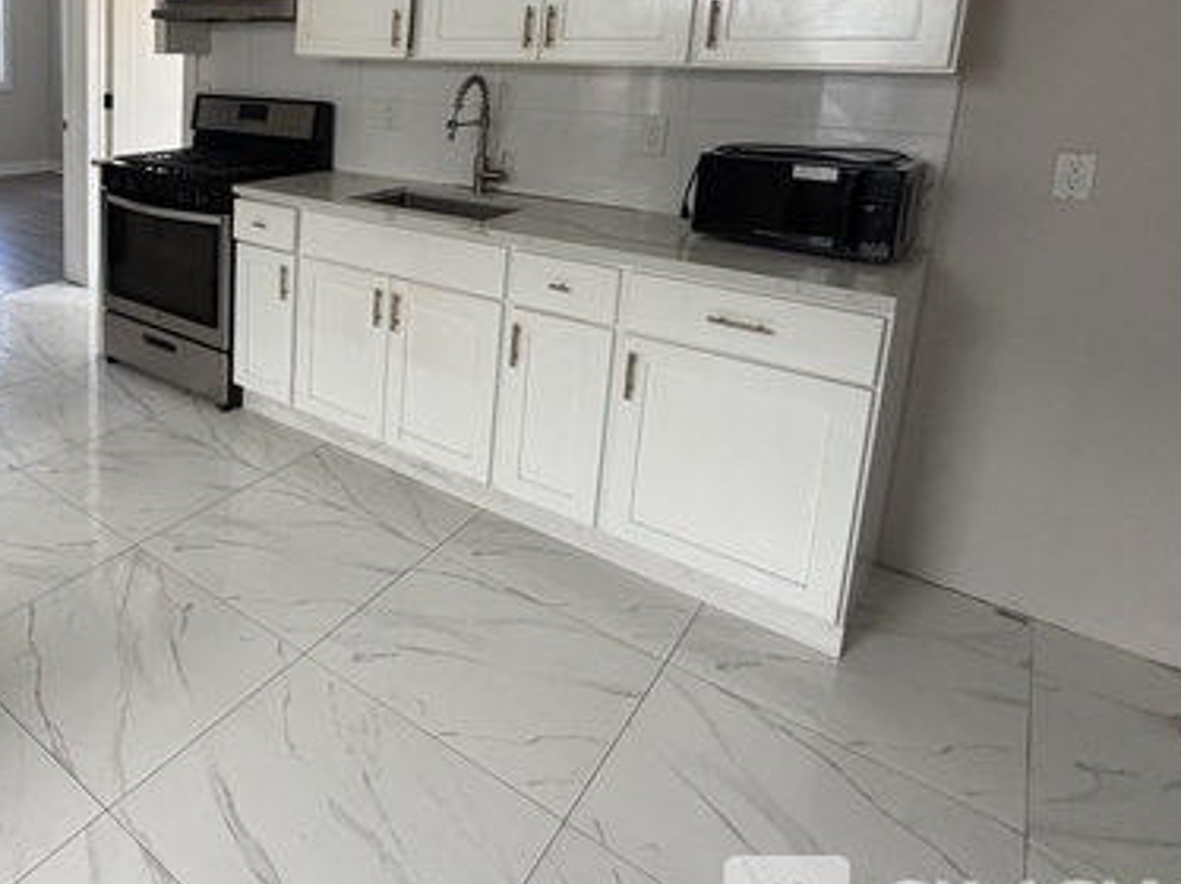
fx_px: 852
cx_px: 182
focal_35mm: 25
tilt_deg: -8.7
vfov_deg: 51.8
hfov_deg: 61.6
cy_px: 193
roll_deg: -1.2
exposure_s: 1/121
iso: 250
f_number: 2.2
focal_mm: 2.22
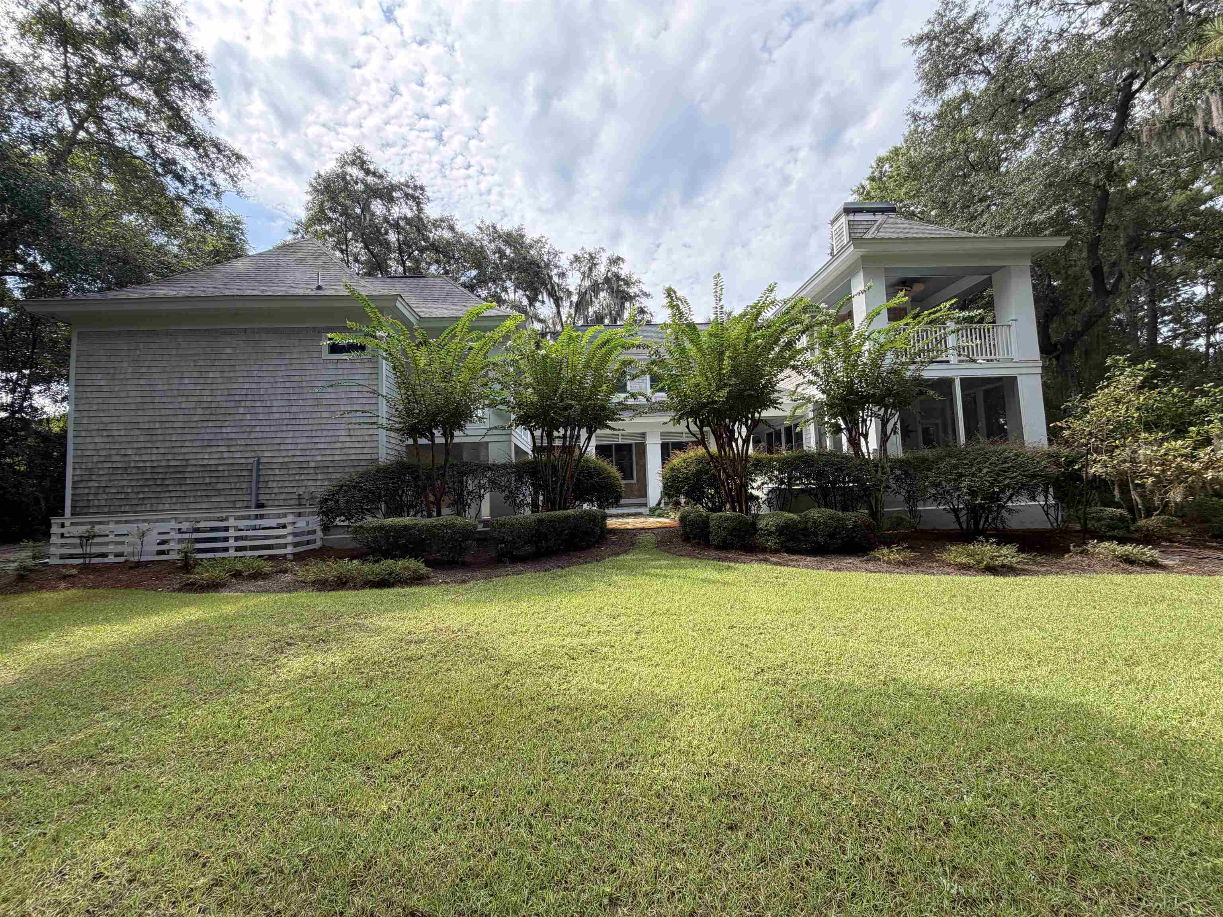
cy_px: 458
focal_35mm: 14
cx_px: 612
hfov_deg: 102.1
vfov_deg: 85.7
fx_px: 495
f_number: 2.2
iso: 40
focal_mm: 2.22
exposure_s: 1/255
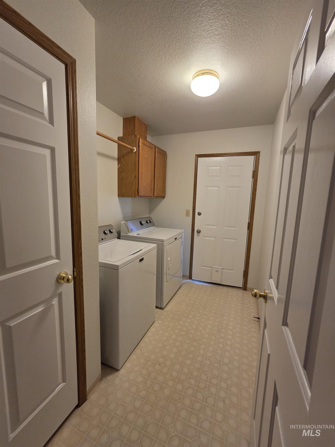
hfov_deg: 89.9
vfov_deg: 106.2
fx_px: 168
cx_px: 168
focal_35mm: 13
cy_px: 224
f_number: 2.2
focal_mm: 2.2
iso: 250
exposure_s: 1/60
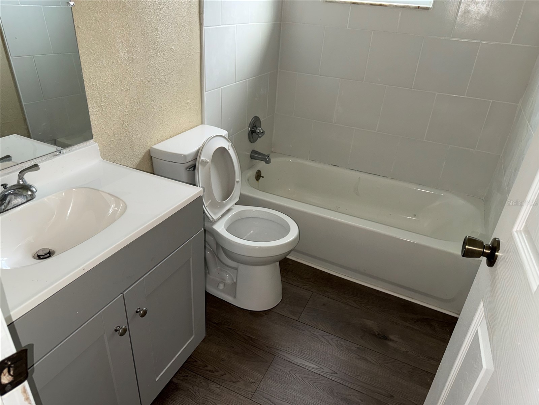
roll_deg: -4.3
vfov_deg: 56.8
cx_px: 270
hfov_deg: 71.6
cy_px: 202
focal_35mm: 24
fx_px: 374
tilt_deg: -28.7
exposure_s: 1/37
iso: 100
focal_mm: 6.76
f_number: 1.78
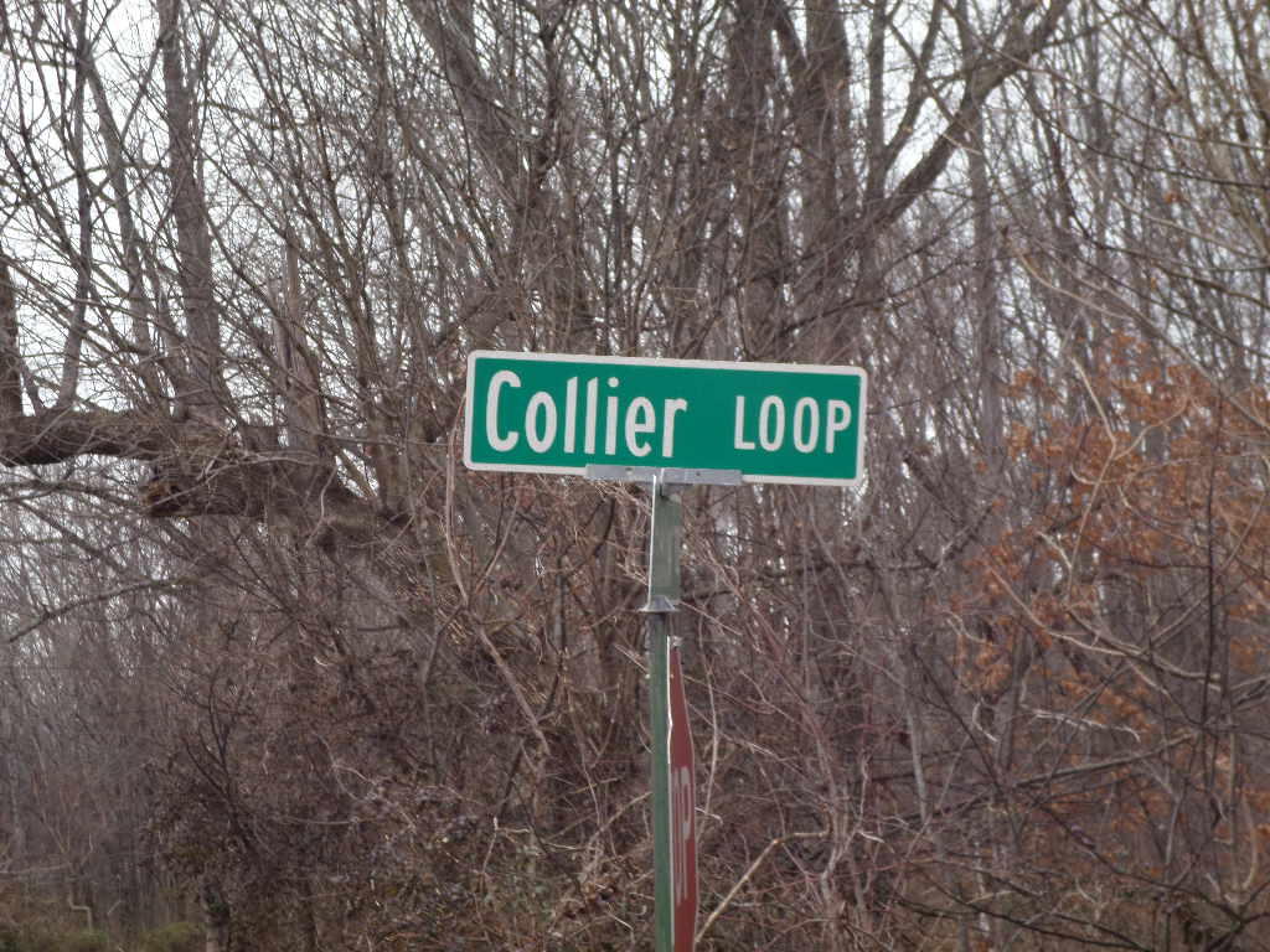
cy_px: 476
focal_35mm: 81
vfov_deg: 18.2
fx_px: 2972
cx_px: 635
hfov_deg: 24.1
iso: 80
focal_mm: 14.6
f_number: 4.7
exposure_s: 1/20
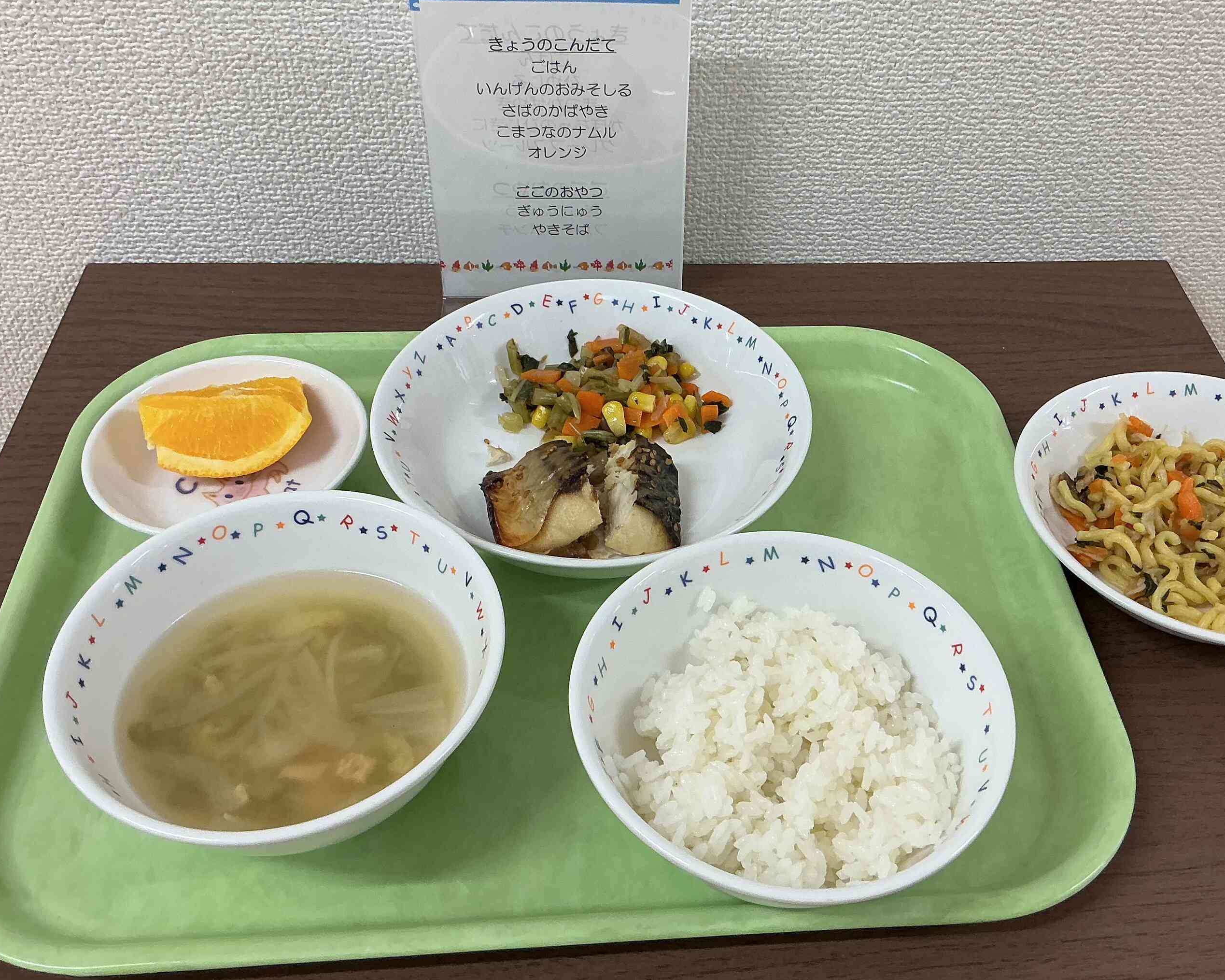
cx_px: 713
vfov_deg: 41.1
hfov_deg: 50.1
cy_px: 487
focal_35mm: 36
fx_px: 1305
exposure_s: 1/50
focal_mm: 3
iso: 50
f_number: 1.8
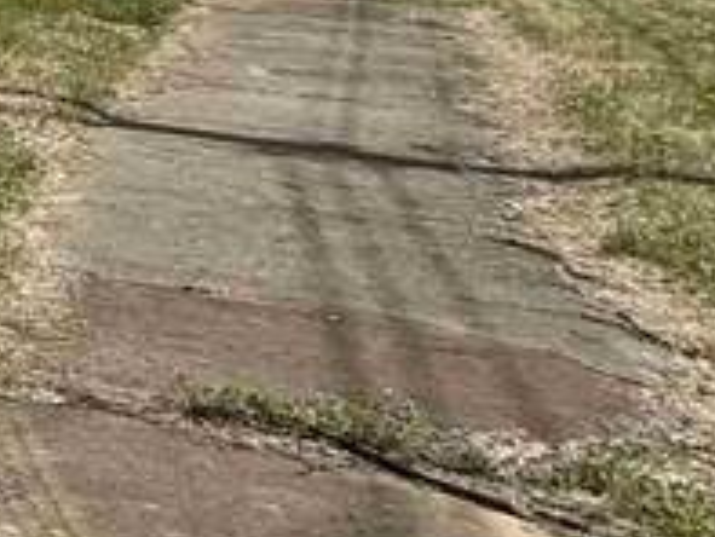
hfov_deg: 12.8
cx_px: -1219
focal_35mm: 91
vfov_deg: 15.0
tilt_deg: +2.0
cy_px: -279
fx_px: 1881
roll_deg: -1.2
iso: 50
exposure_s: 1/2976
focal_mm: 2.22
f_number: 2.2
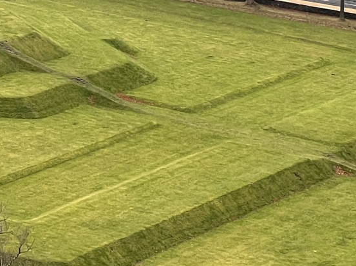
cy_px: -209
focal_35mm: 301
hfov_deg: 6.5
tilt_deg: -7.5
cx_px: -205
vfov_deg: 4.9
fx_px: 3094
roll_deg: -3.9
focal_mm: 9
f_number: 2.8
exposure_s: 1/99
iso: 32
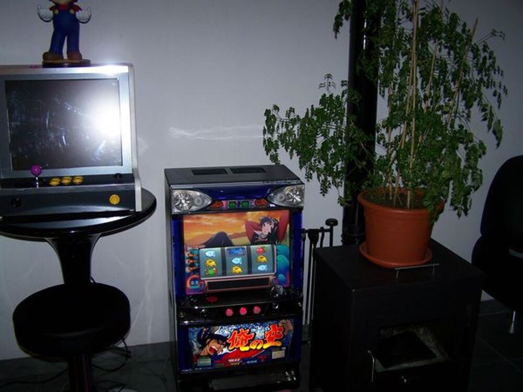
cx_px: 262
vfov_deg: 37.7
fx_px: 574
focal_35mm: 38
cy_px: 196
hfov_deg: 49.0
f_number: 2.8
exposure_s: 1/60
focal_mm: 6.3
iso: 80
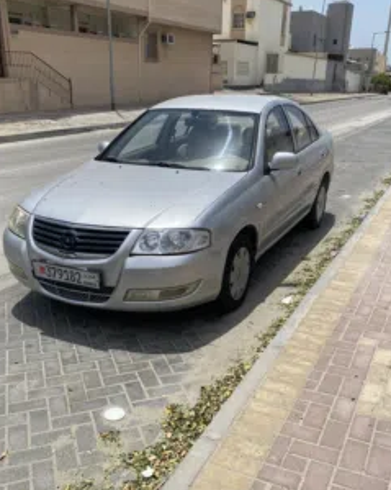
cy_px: 306
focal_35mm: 34
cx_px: 185
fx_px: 492
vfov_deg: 52.3
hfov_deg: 43.3
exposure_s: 1/6061
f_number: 1.8
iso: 32
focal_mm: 4.25
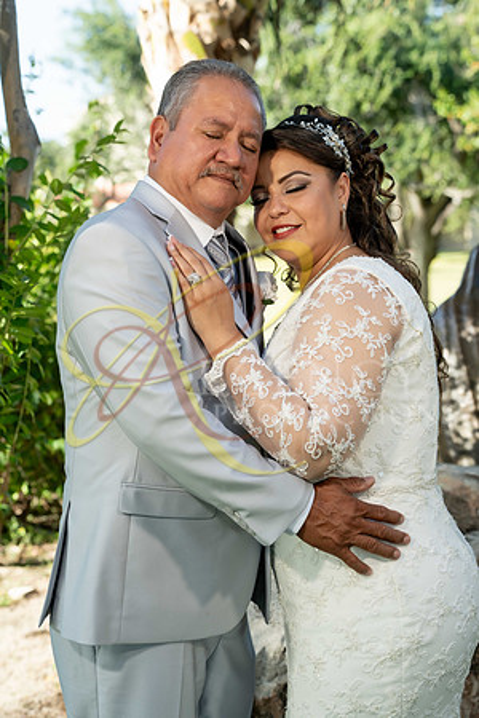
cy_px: 359
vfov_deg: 32.9
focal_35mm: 61
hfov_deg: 22.3
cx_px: 240
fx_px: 1217
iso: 500
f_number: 4.5
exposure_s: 1/500
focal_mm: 61
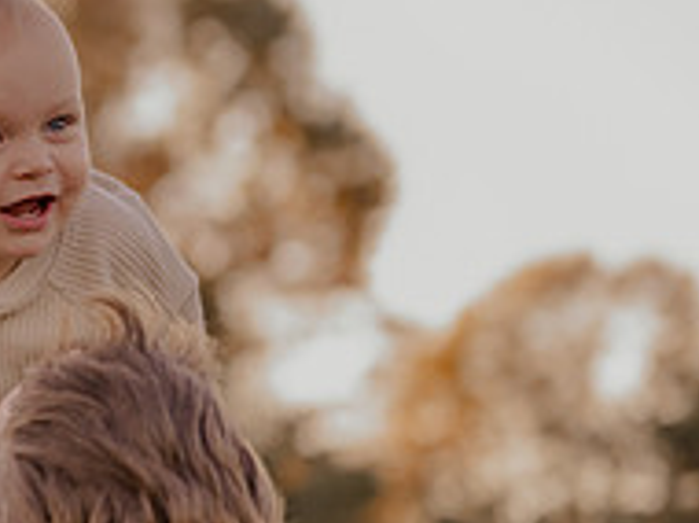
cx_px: -88
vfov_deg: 10.1
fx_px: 2965
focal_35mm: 147
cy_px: 238
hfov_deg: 13.2
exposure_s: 1/1600
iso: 250
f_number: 1.8
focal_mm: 50
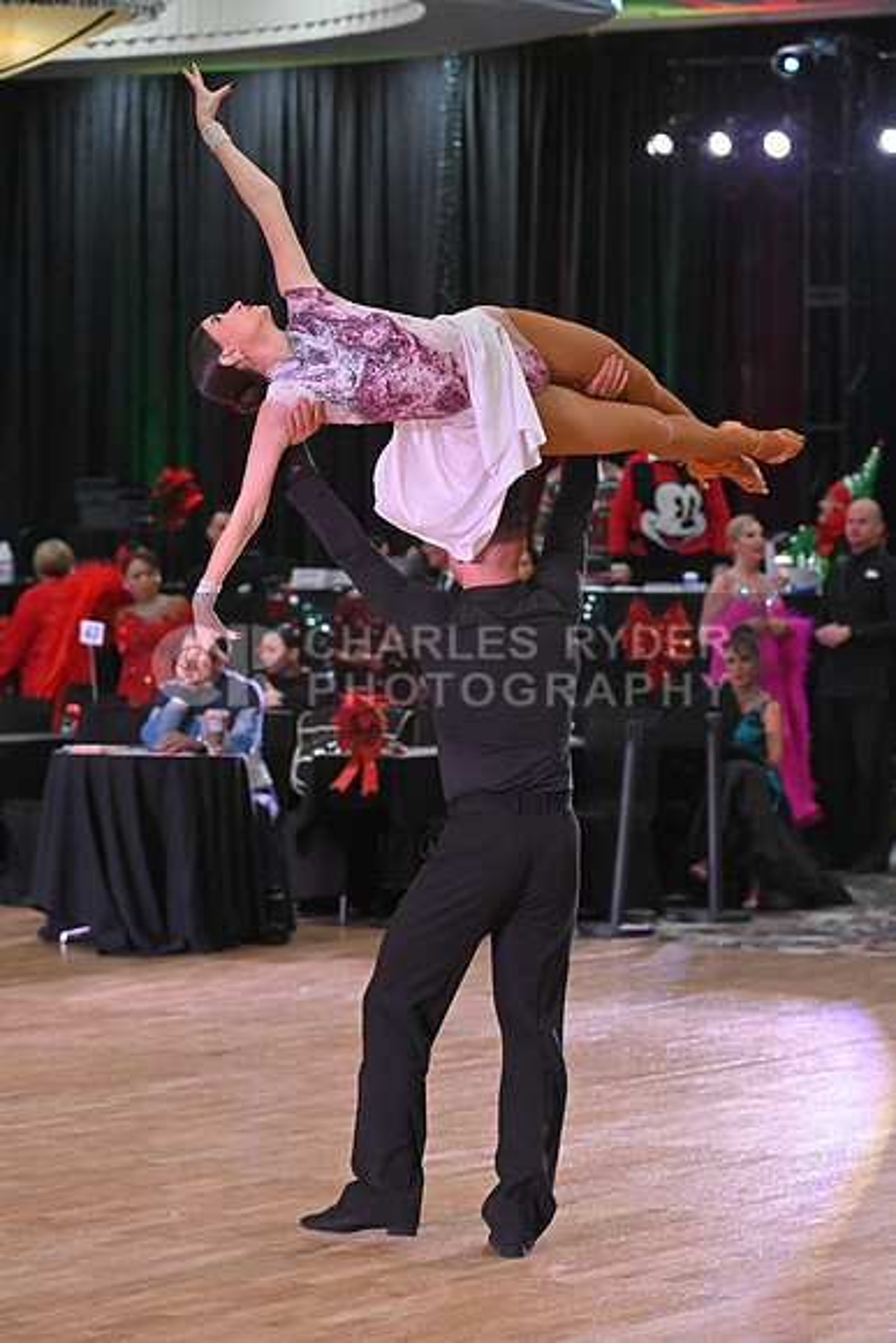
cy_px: 672
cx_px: 448
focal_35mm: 130
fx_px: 4850
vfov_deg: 15.8
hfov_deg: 10.6
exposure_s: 1/400
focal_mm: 130
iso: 3200
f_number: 5.6
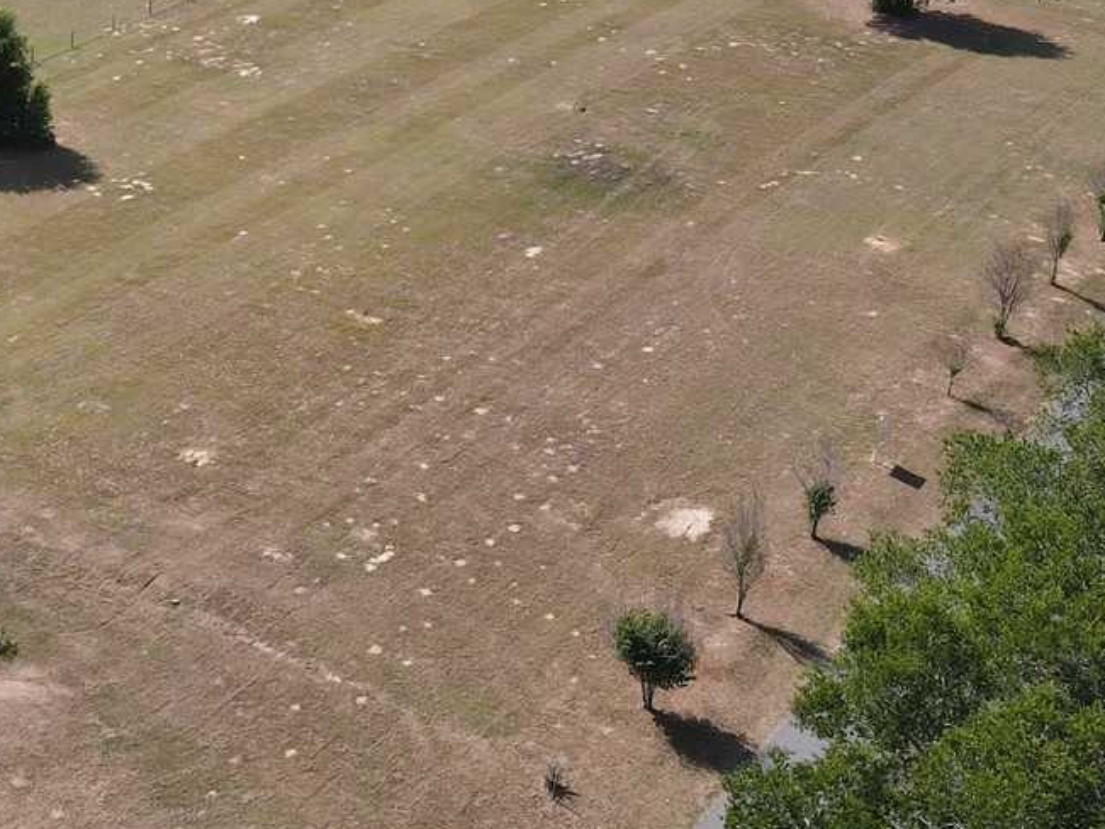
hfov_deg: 31.2
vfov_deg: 24.7
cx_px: 112
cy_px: 265
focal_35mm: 59
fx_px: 1883
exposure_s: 1/500
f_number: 2.8
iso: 100
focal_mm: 4.5
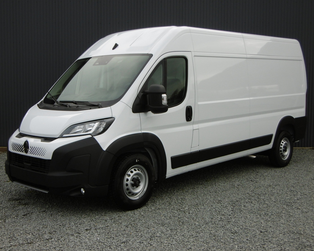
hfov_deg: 41.2
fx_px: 418
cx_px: 160
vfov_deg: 33.4
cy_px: 126
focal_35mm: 45
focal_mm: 7.7
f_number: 3.8
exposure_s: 1/320
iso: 100
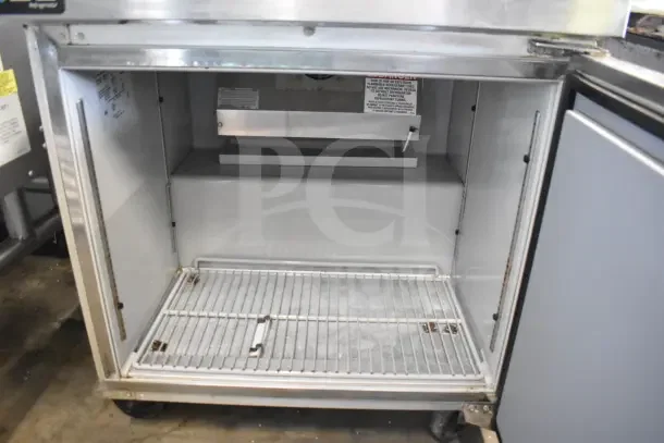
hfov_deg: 67.4
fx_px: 498
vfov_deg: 48.0
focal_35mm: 27
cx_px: 332
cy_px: 222
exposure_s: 1/40
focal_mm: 18
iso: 6400
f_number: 3.5
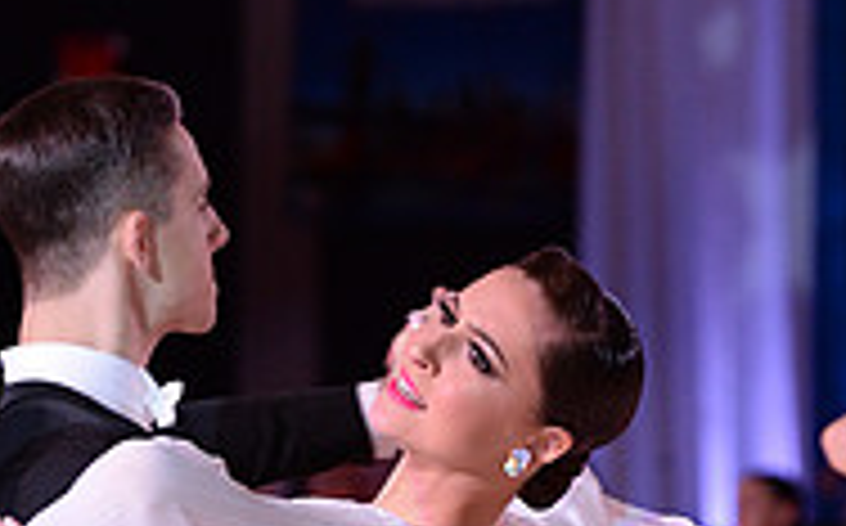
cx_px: 349
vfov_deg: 3.1
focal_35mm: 424
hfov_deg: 5.0
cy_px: 980
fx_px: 9764
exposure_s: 1/250
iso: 2000
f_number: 5
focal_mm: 135
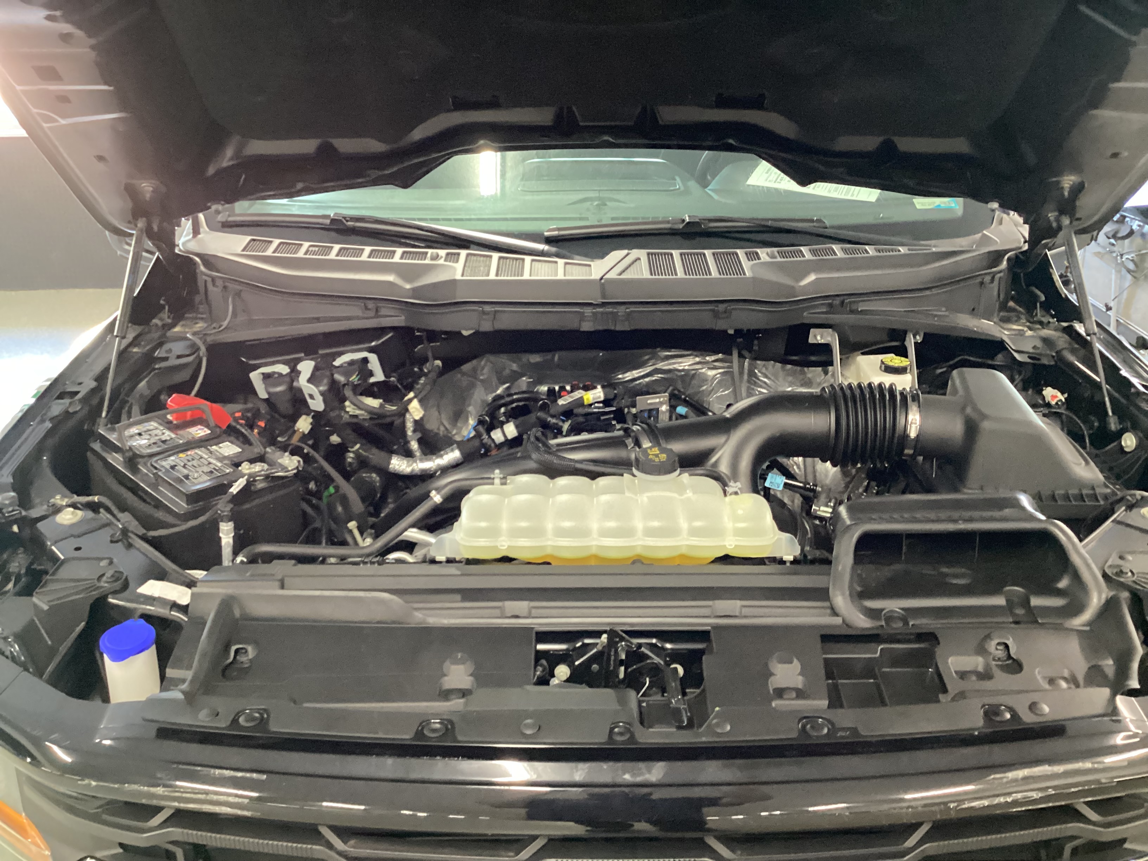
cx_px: 574
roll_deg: +1.0
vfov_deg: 45.4
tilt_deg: -23.3
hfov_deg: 58.4
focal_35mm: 31
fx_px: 1028
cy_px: 430
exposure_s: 1/25
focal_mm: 3.3
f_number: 2.4
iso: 500
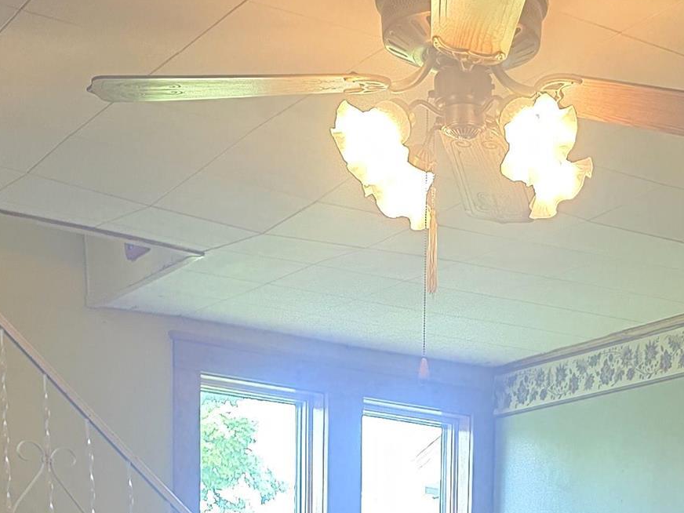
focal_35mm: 81
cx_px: 547
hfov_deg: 23.8
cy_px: 895
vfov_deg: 15.8
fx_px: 1601
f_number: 1.7
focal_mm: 6.3
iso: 500
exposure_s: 1/120
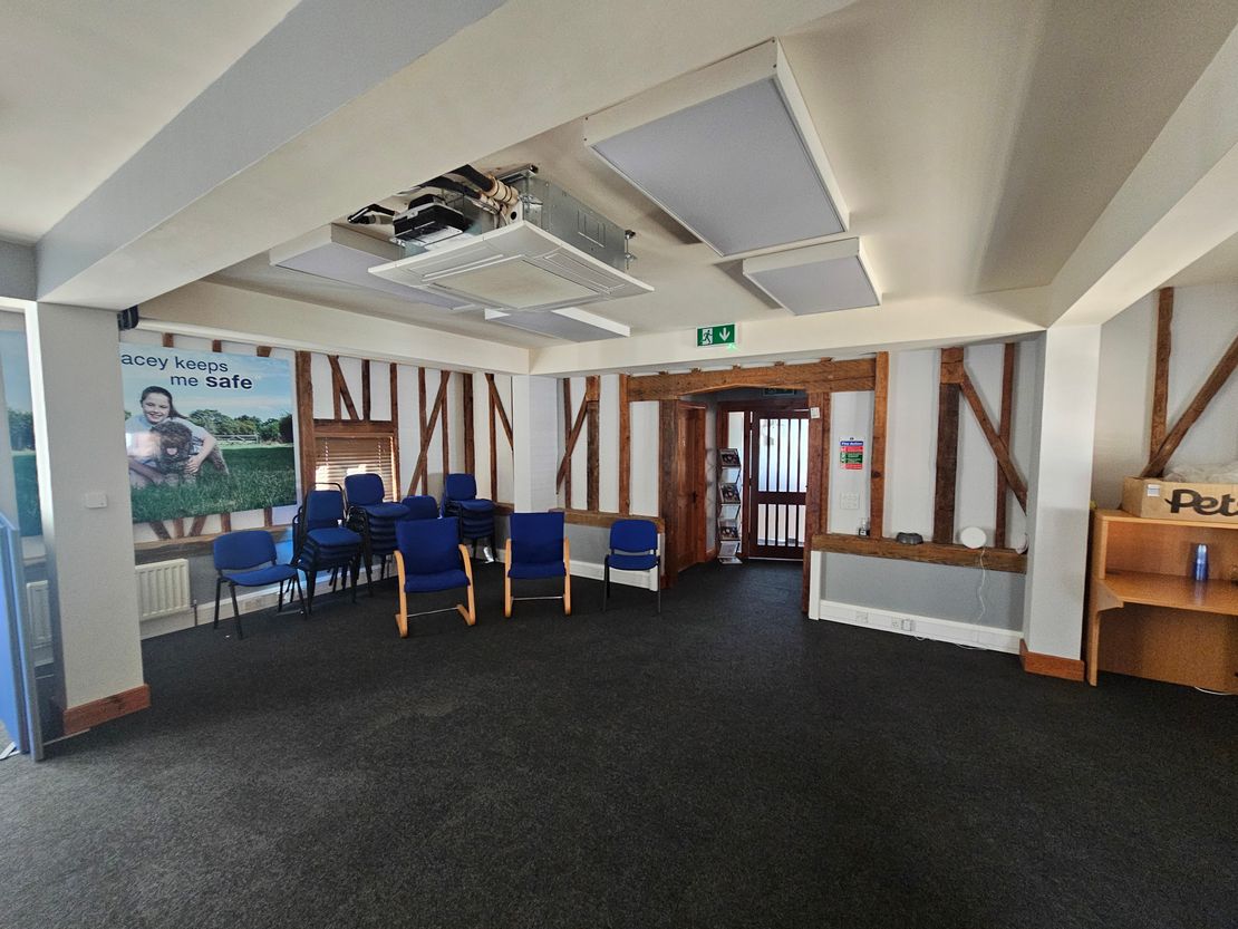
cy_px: 464
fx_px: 465
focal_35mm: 13
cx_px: 619
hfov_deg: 106.2
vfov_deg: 89.9
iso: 640
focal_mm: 2.2
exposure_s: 1/25
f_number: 2.2
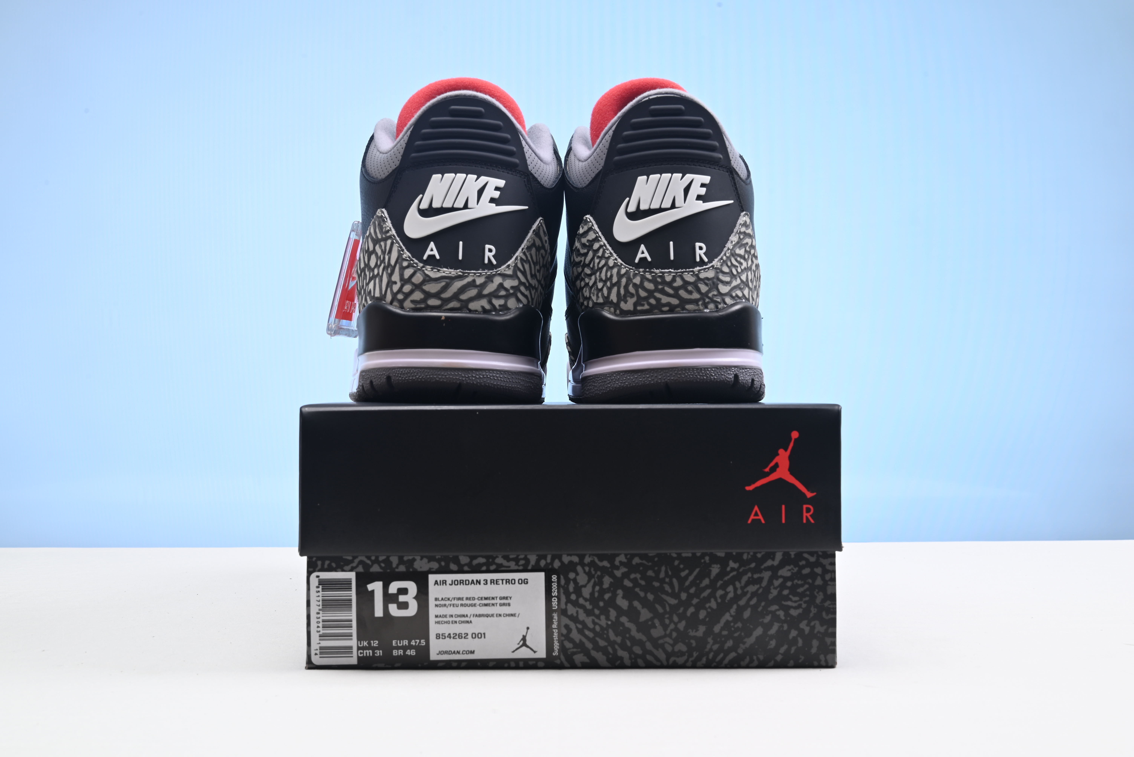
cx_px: 567
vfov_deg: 33.4
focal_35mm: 40
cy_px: 378
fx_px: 1260
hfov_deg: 48.4
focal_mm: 40
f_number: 16
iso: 100
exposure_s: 1/2
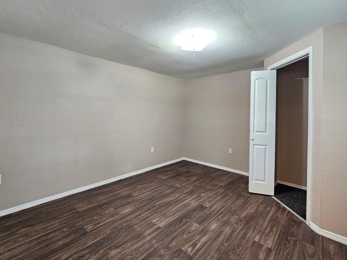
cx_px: 179
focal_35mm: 15
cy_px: 113
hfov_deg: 98.1
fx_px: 150
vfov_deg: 81.3
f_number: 2.2
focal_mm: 2.2
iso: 500
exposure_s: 1/30
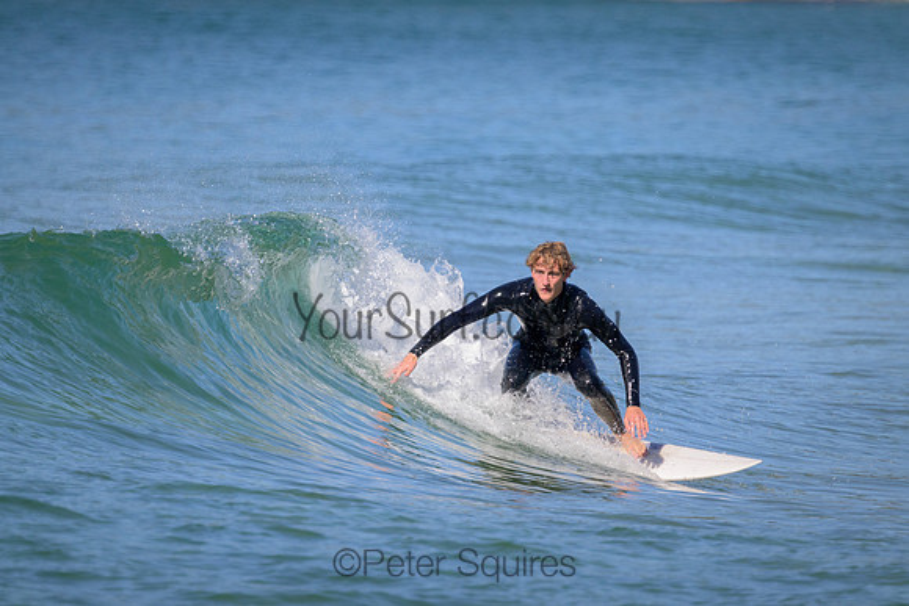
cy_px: 303
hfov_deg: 2.6
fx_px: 20204
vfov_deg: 1.7
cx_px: 454
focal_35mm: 800
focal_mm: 800
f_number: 11
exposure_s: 1/2000
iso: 1250
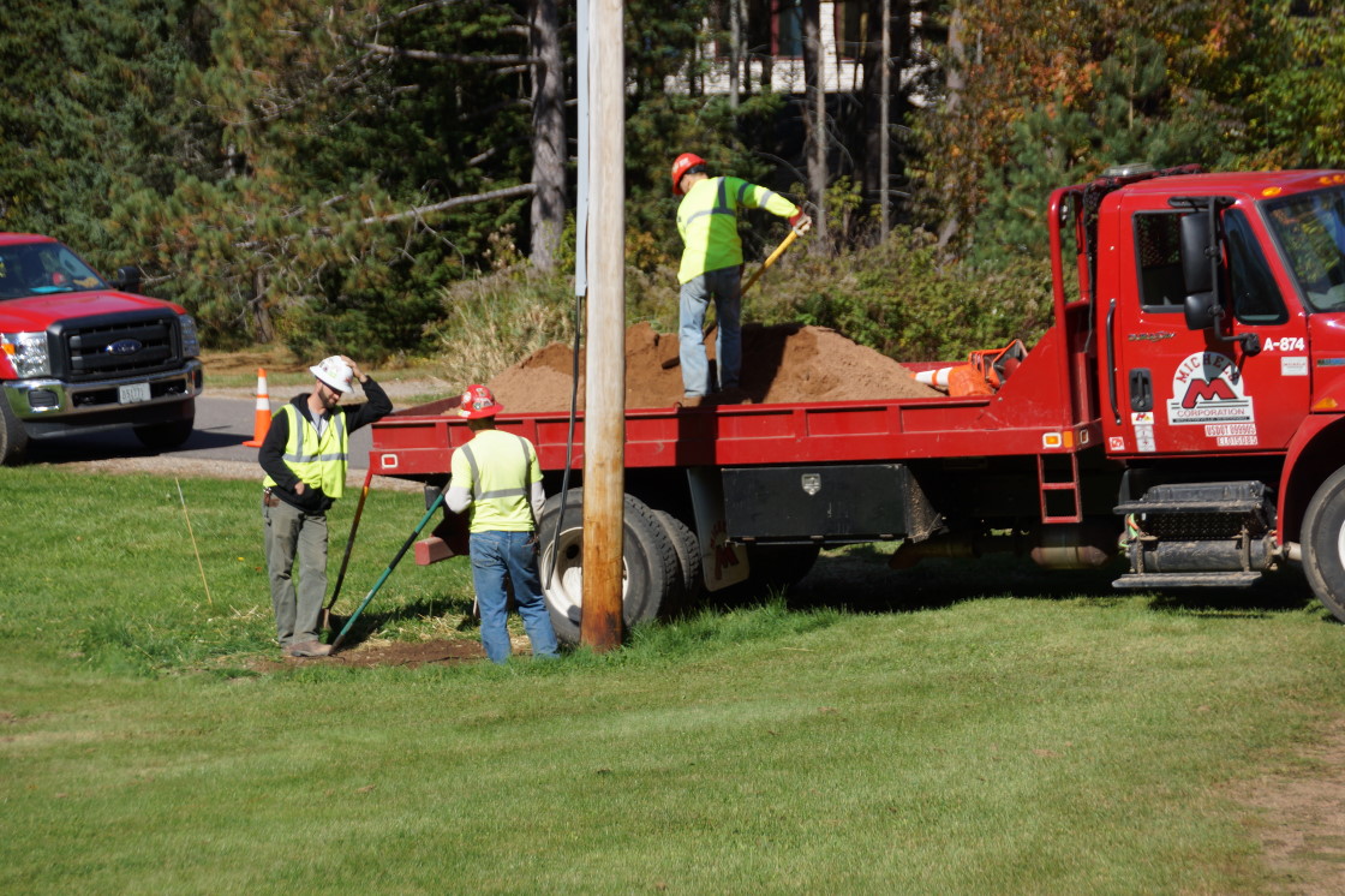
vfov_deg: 10.2
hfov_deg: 15.2
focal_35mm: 135
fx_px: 5042
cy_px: 448
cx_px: 672
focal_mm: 90
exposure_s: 1/200
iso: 100
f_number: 5.6
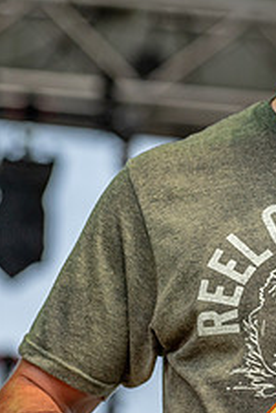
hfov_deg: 2.7
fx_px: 5890
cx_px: 364
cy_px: 187
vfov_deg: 4.0
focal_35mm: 513
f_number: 5.6
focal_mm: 200
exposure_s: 1/250
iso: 500
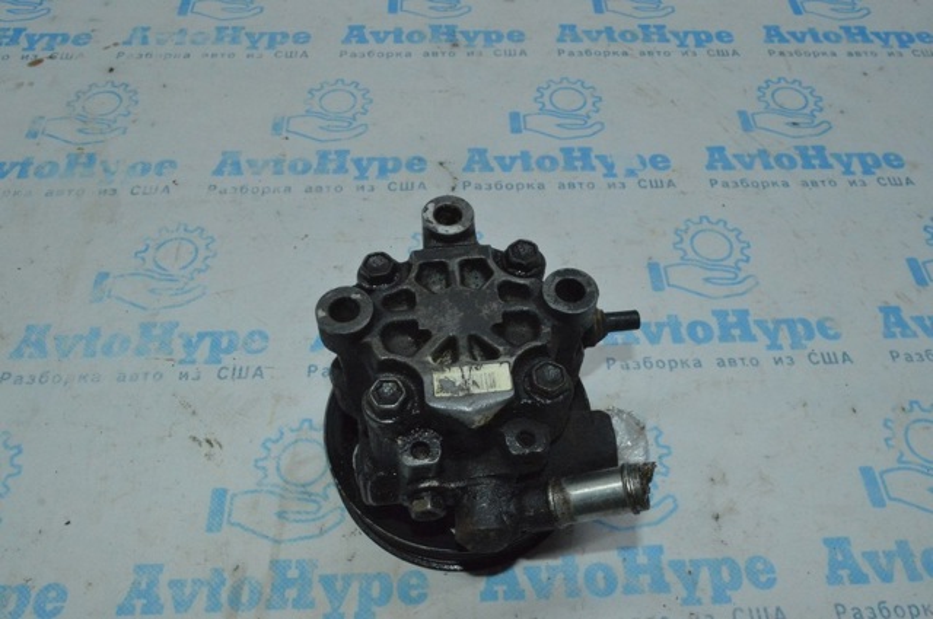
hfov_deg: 62.0
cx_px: 466
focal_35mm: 30
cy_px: 310
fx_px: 777
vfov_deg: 43.5
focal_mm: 20
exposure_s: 1/200
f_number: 16
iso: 4500
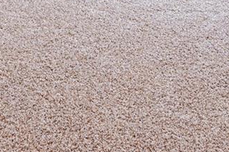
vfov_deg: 13.4
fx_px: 502
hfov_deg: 25.6
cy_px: -196
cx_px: 98
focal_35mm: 79
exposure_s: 1/50
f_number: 8
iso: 100
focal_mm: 16
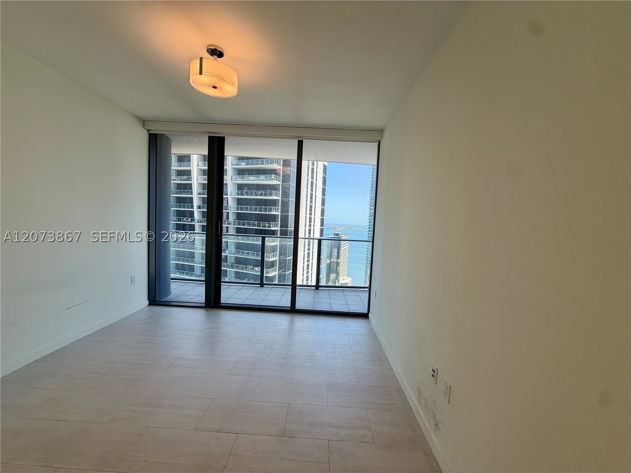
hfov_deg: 102.1
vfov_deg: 85.7
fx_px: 255
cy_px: 236
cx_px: 316
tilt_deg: -3.2
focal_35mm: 14
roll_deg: -2.7
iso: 50
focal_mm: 2.22
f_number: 2.2
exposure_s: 1/120
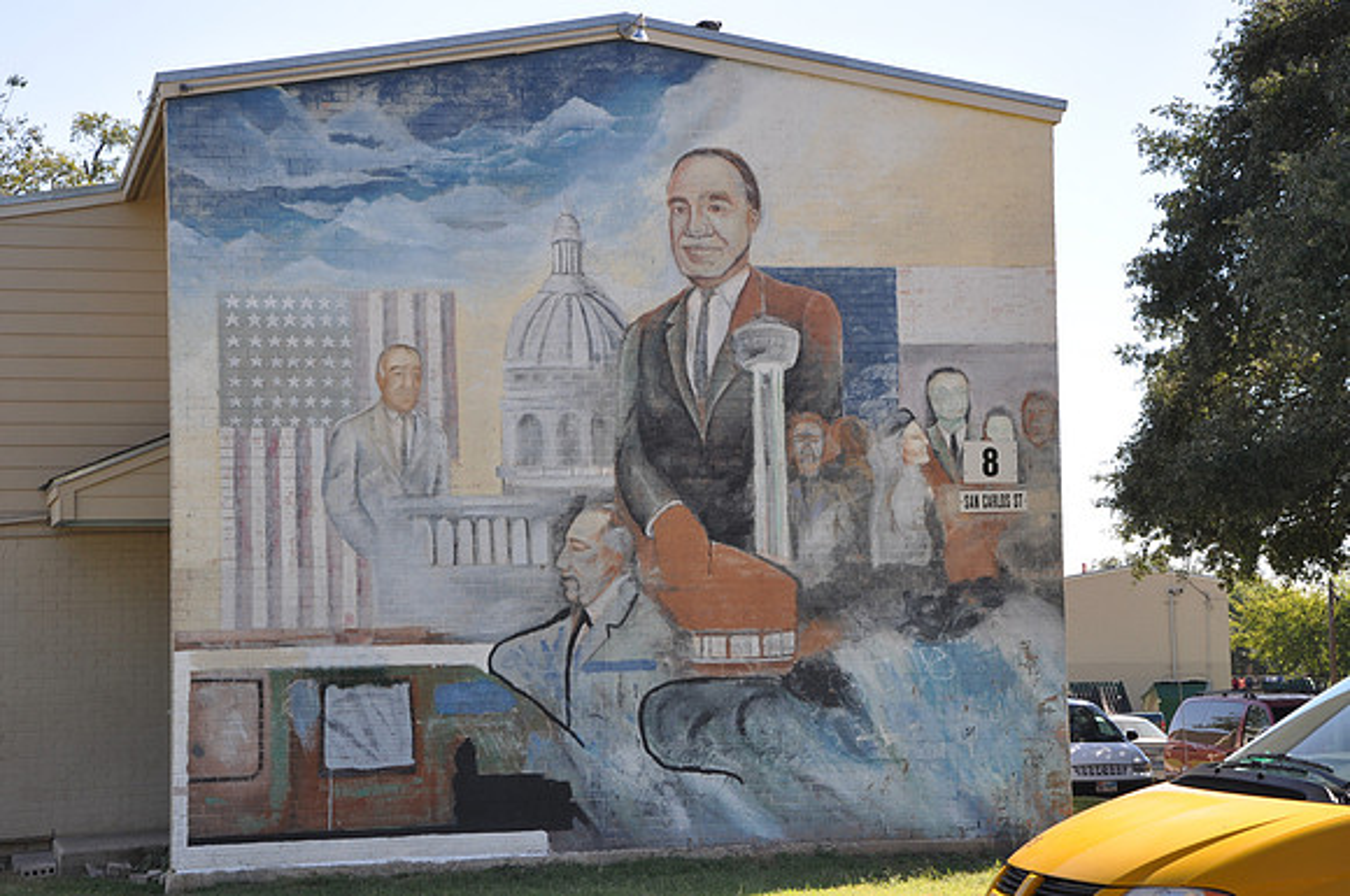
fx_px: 2921
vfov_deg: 17.4
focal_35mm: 78
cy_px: 448
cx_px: 675
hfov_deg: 26.0
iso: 200
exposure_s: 1/60
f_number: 8
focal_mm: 52
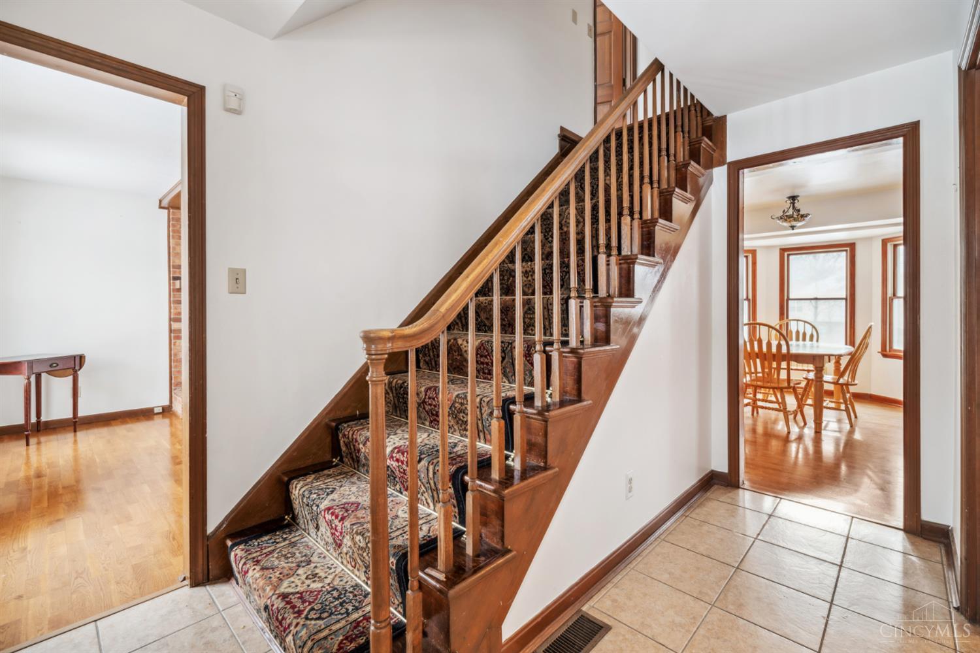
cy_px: 326
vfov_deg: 77.3
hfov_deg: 100.4
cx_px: 490
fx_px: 408
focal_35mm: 15
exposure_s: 1/2
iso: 200
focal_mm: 15
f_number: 9
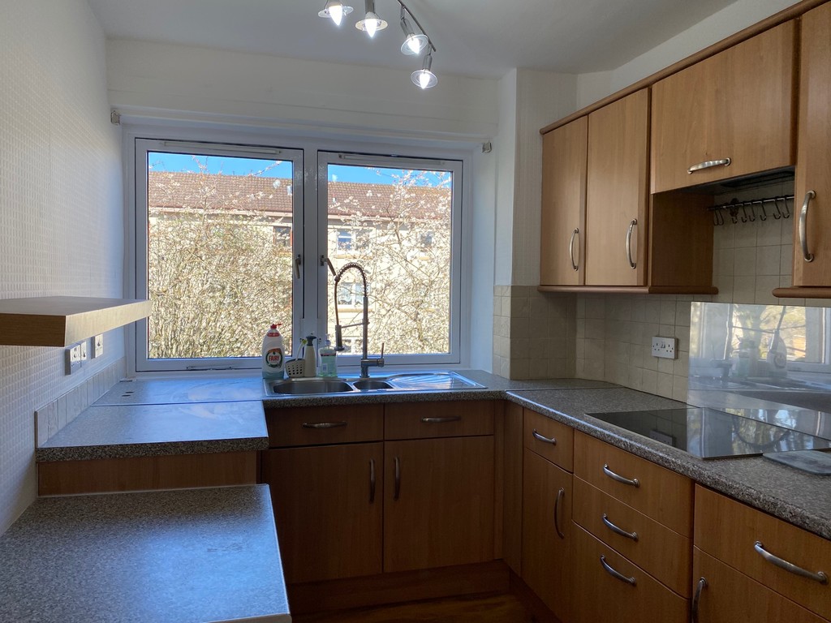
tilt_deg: -1.3
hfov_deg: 67.3
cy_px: 312
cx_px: 416
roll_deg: -0.9
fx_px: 624
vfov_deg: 53.1
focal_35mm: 26
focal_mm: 4.25
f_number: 1.8
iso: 32
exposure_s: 1/358
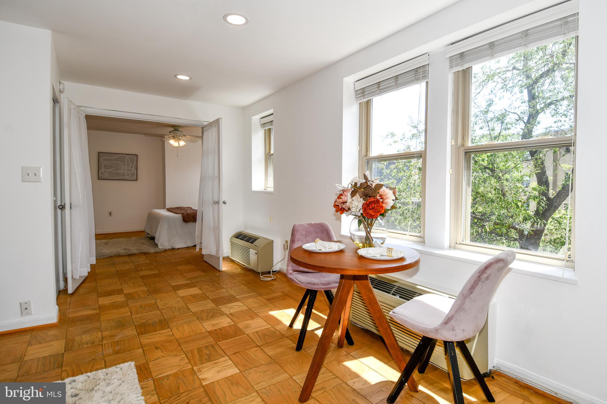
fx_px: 303
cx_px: 304
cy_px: 202
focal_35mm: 18
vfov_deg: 67.4
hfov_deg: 90.0
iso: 100
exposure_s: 1/160
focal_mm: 12
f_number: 6.3
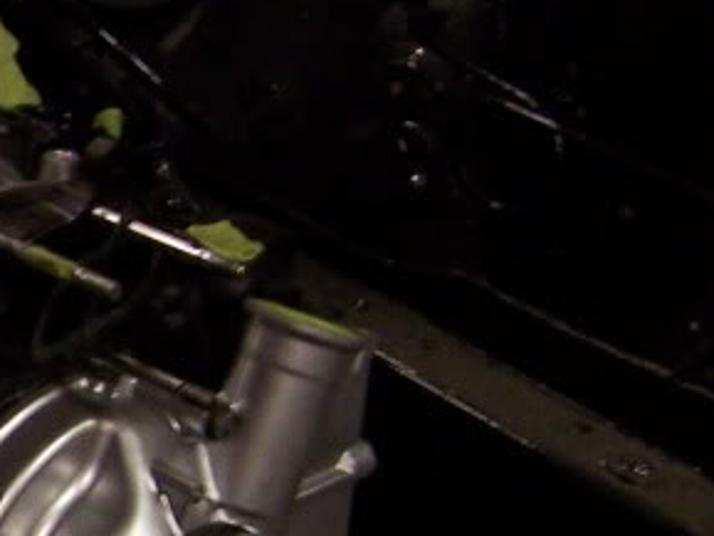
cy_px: 417
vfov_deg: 12.6
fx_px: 2414
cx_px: -403
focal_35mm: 117
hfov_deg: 15.4
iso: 140
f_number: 3.4
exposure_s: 1/8
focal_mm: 5.5
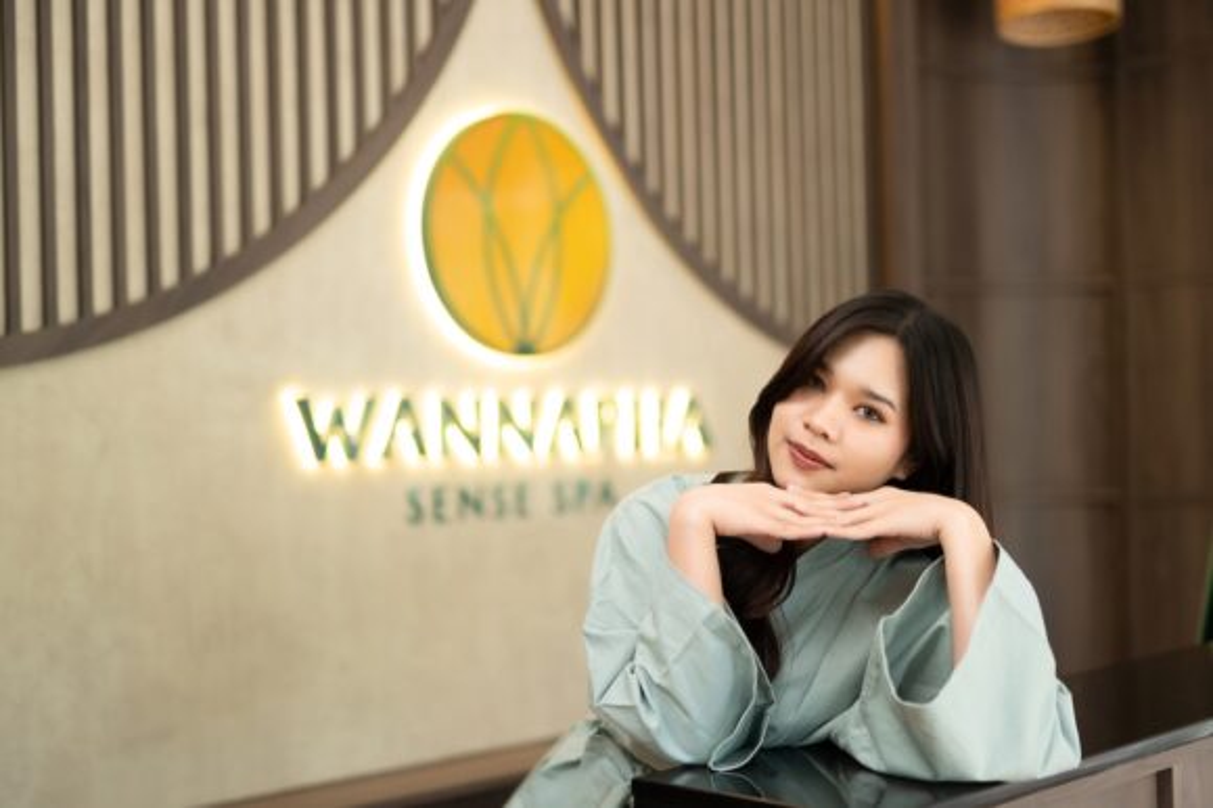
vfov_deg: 26.8
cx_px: 606
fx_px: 1694
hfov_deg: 39.4
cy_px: 404
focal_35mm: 50
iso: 400
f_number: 1.4
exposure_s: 1/200
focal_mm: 50.3
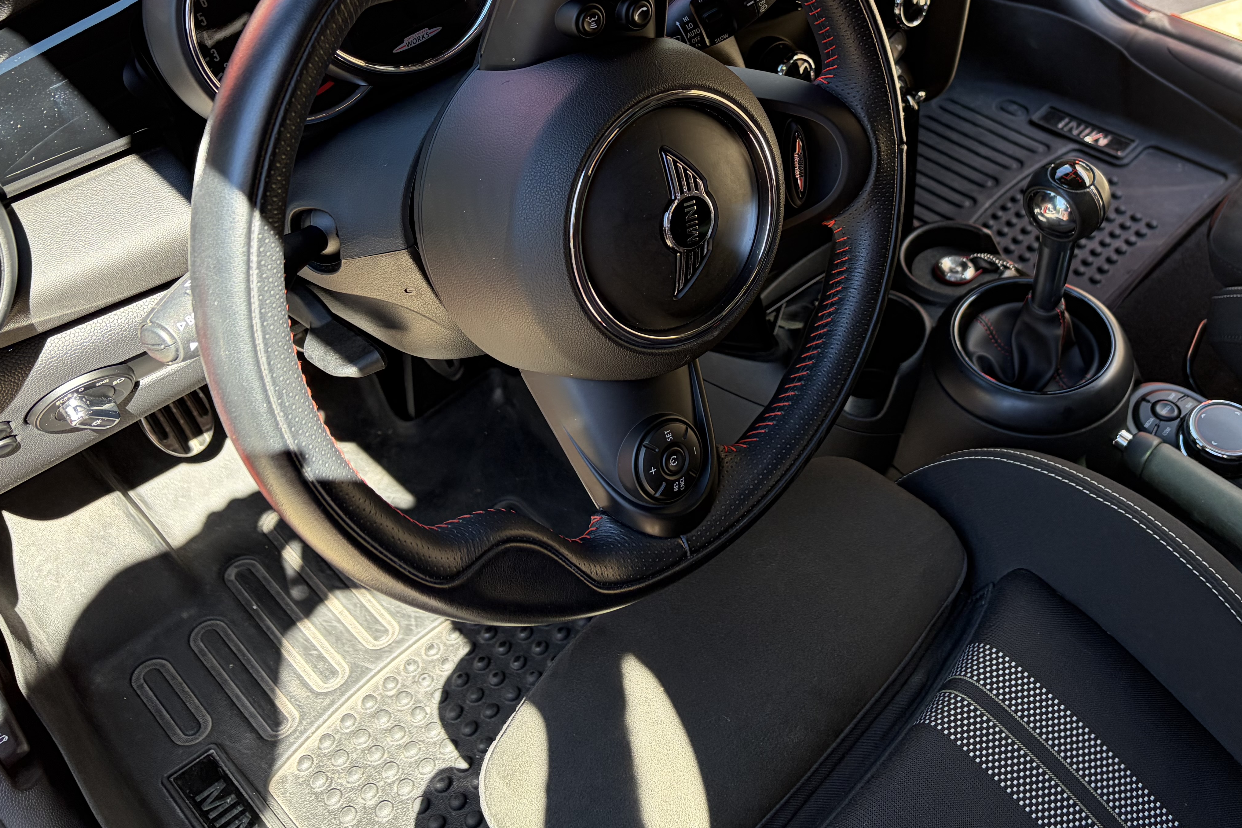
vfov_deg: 34.1
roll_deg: -0.4
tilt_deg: -38.5
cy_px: 183
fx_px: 1311
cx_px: 830
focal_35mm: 38
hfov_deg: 49.8
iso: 100
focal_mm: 5.96
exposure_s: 1/224
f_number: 1.6
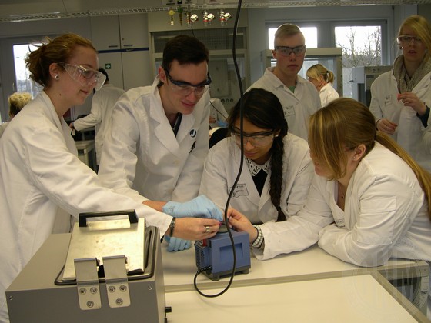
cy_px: 162
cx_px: 216
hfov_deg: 49.0
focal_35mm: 38
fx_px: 473
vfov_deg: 37.7
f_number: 2.8
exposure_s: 1/97.6
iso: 100
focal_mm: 8
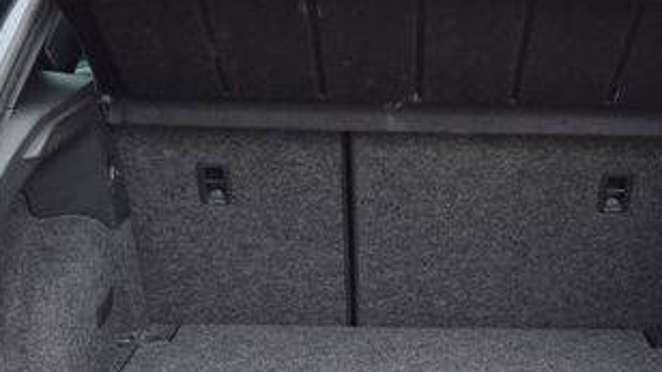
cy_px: 316
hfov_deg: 32.1
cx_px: 438
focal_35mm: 65
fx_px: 1141
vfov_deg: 18.3
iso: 32
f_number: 1.8
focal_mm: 5.4
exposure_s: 1/180
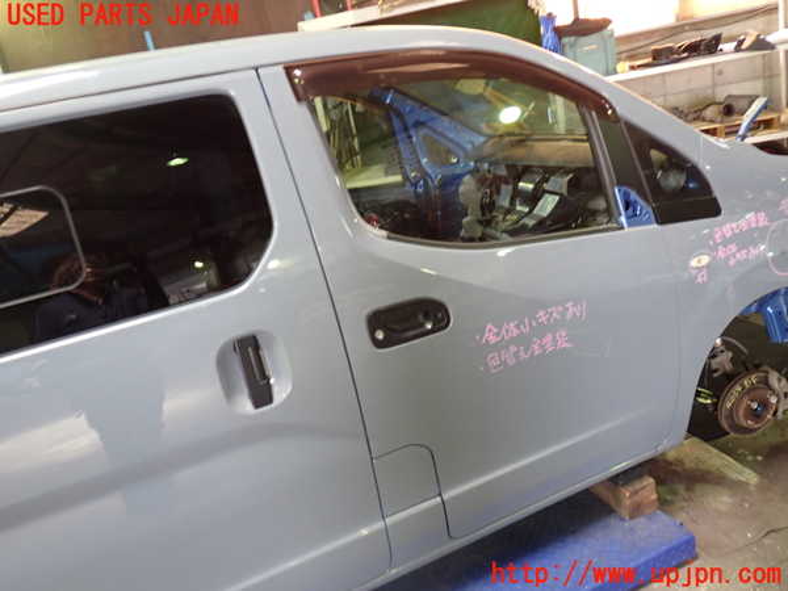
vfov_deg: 46.8
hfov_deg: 60.0
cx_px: 394
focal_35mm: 30
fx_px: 683
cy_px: 296
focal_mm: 5.4
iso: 250
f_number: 2.3
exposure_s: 1/30
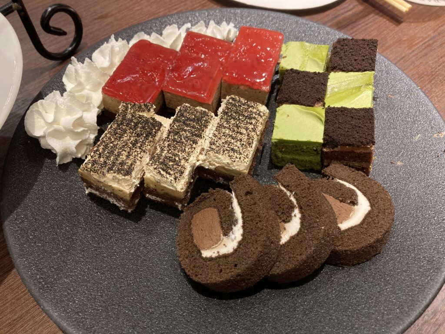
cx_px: 222
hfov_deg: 63.4
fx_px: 360
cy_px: 167
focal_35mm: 28
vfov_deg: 49.7
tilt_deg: -54.6
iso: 320
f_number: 1.8
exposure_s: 1/50
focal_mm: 3.99
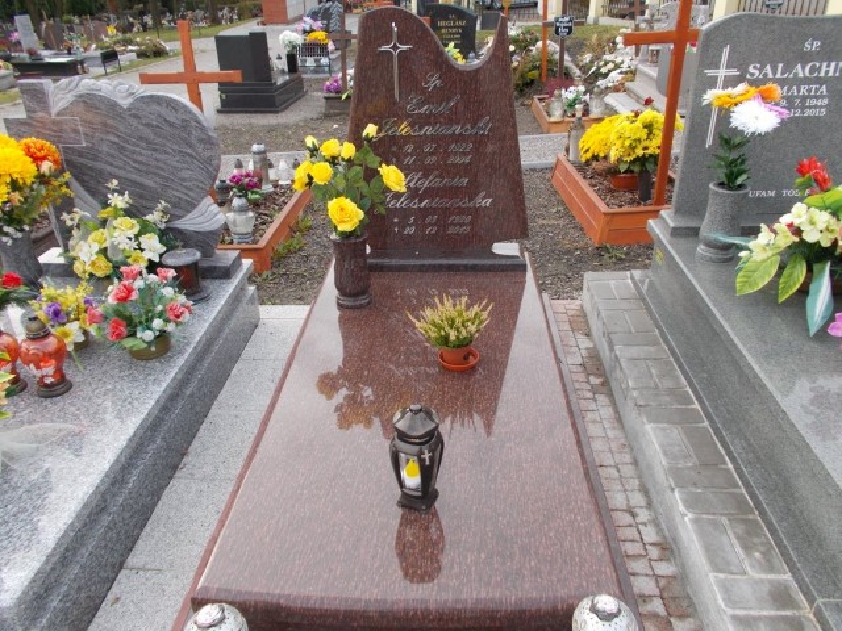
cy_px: 316
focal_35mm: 26
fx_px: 632
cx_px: 421
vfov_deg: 53.1
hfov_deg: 67.3
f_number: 3.2
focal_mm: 4.6
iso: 80
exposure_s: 1/100
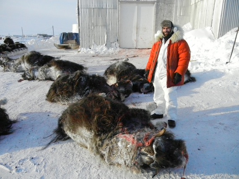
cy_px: 90
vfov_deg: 46.8
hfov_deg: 59.9
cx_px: 120
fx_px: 207
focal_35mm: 30
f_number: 7
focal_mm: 5.4
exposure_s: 1/2000
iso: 1600
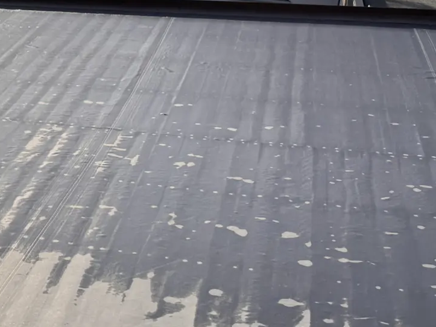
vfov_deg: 17.1
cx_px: -221
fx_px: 1070
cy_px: 38
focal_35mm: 85
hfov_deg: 19.9
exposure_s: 1/7092
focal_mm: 6.76
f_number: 1.78
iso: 80
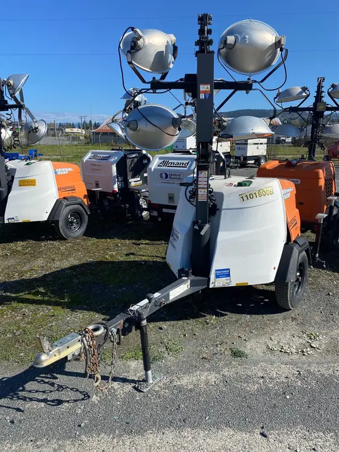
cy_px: 226
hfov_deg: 53.1
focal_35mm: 26
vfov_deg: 67.3
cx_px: 170
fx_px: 339
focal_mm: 4.25
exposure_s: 1/2755
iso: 32
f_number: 1.8
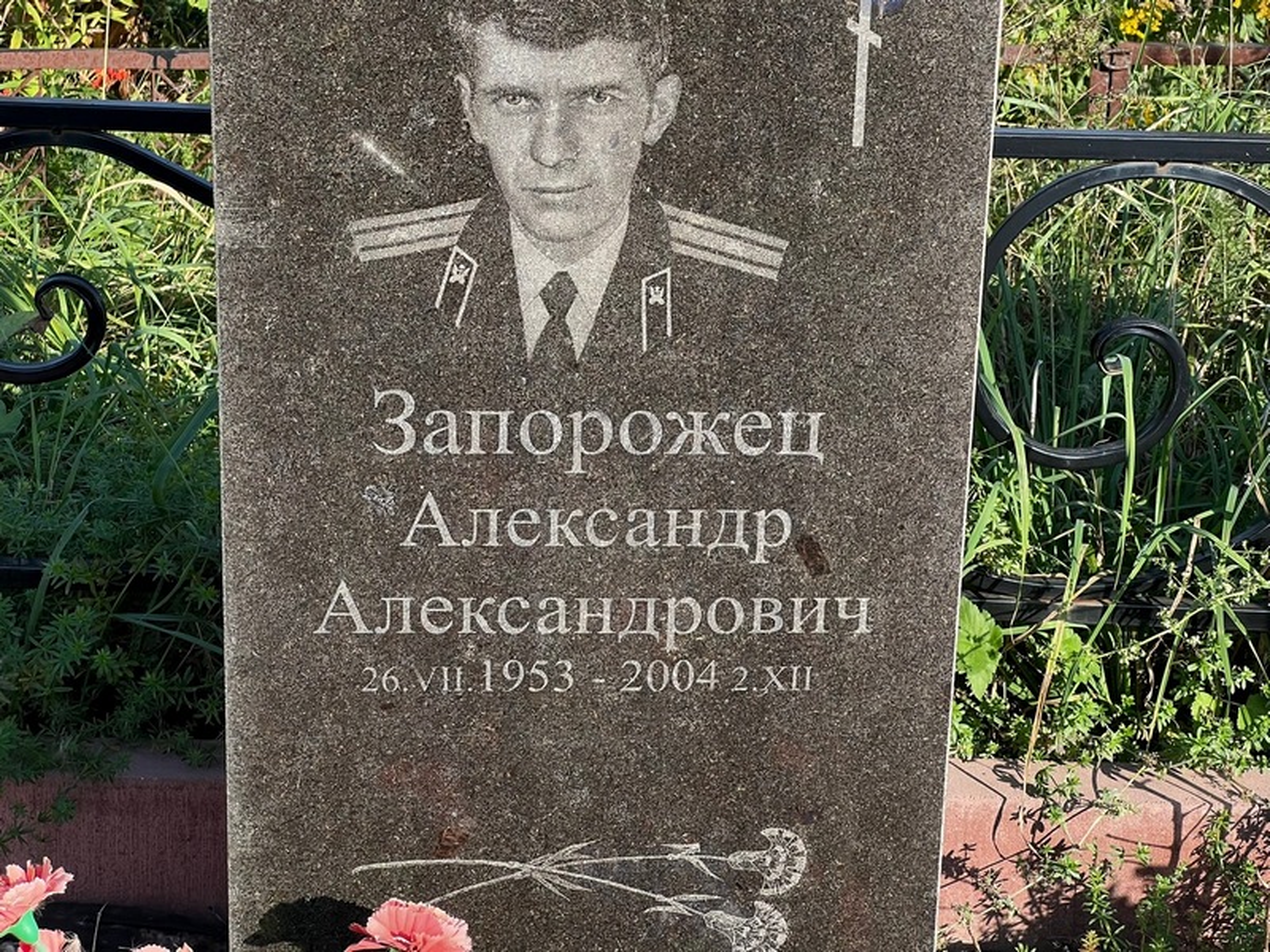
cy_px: 476
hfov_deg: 25.3
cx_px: 635
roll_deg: -1.1
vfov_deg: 19.1
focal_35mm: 77
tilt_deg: -25.5
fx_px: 2825
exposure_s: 1/285
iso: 32
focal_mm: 9
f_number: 2.8
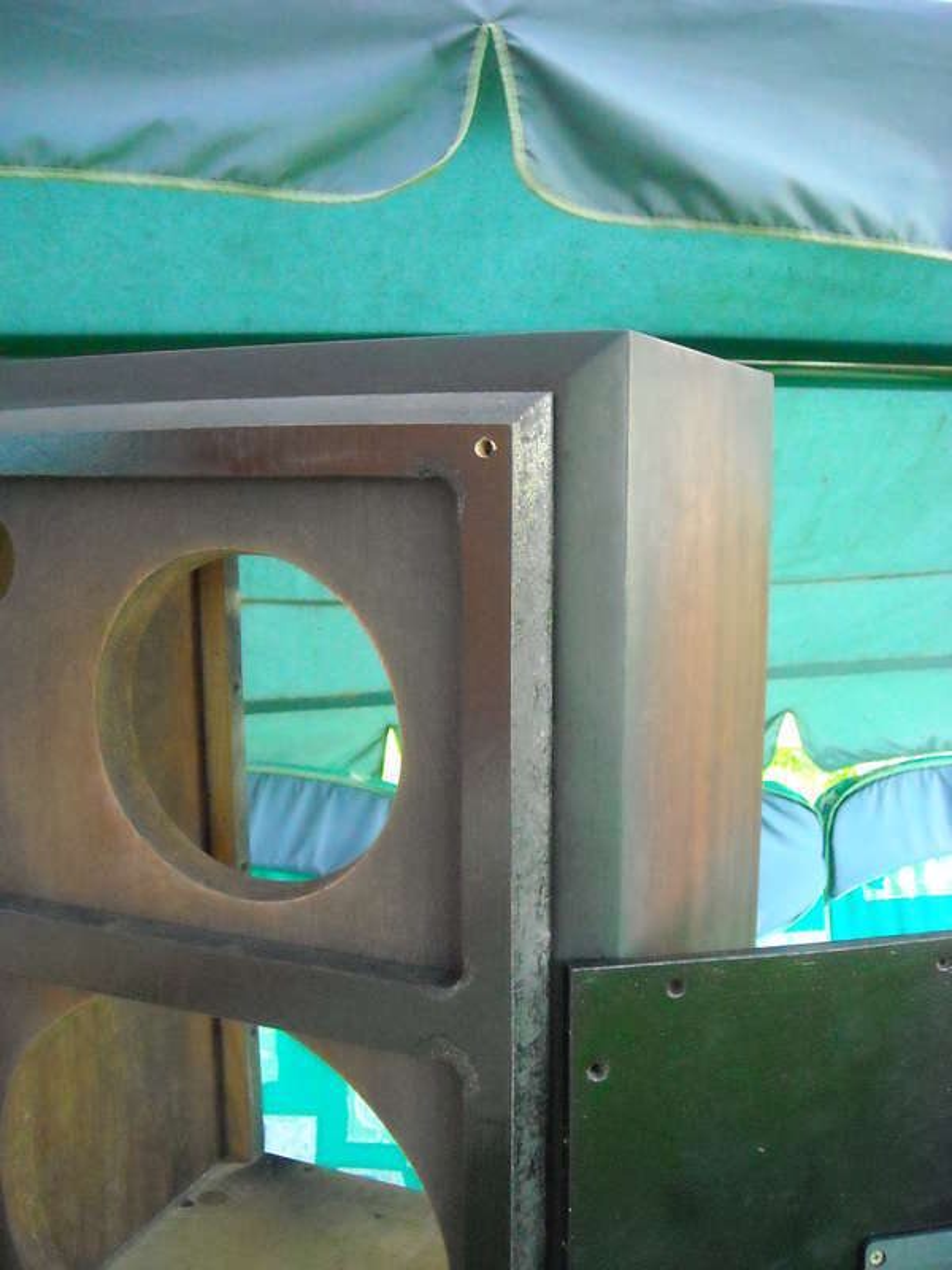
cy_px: 635
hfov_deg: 40.7
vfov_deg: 52.6
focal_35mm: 35
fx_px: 1283
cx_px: 476
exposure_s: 1/100
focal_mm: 5.7
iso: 800
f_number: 2.8
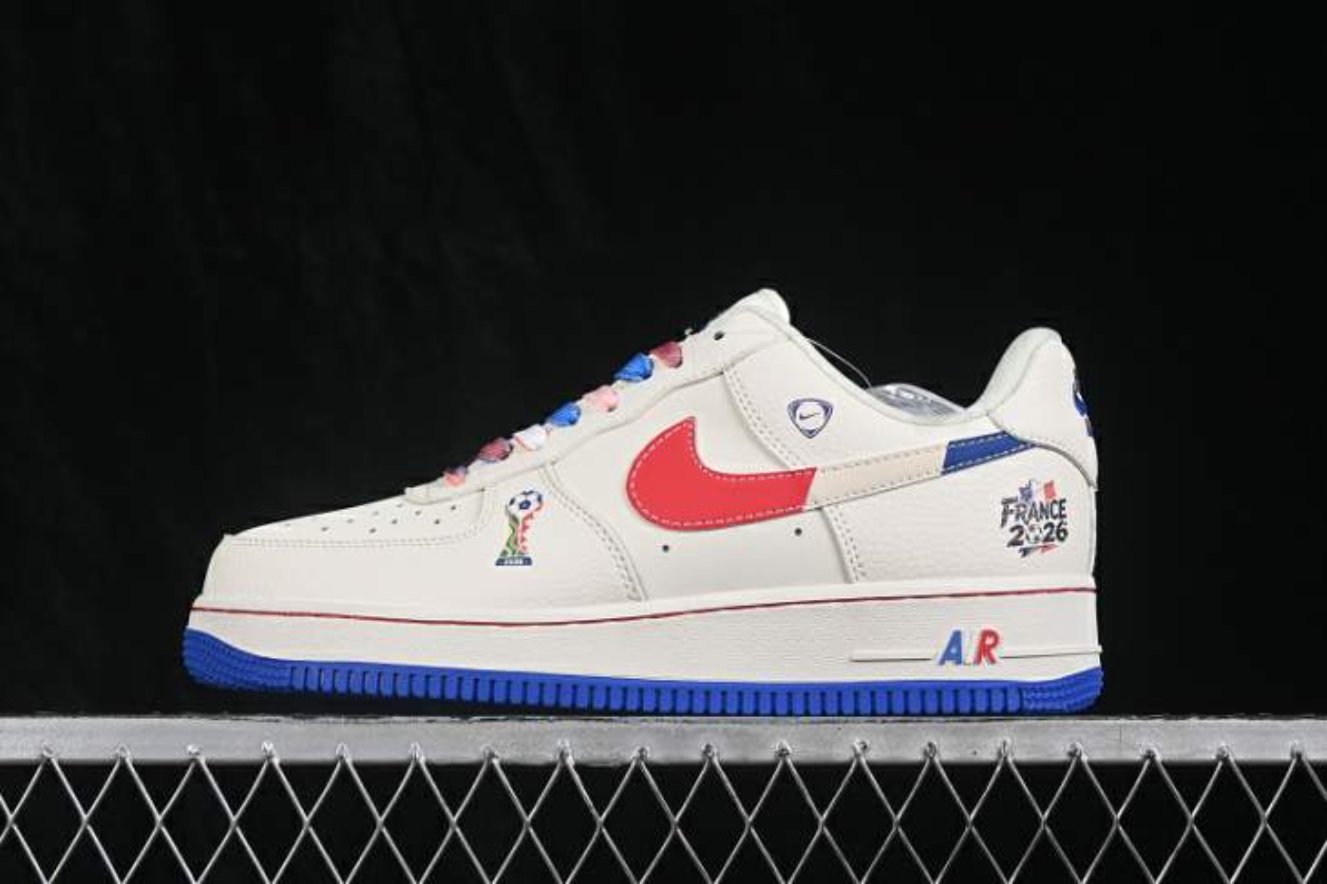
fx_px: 2763
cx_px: 664
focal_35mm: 75
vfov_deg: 18.2
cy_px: 442
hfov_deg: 27.0
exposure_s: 1/80
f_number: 8
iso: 160
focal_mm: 50
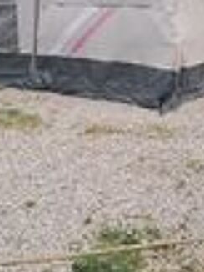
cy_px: 50
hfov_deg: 27.5
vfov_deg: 34.9
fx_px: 416
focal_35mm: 53
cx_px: 114
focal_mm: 4
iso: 50
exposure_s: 1/50
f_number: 1.8
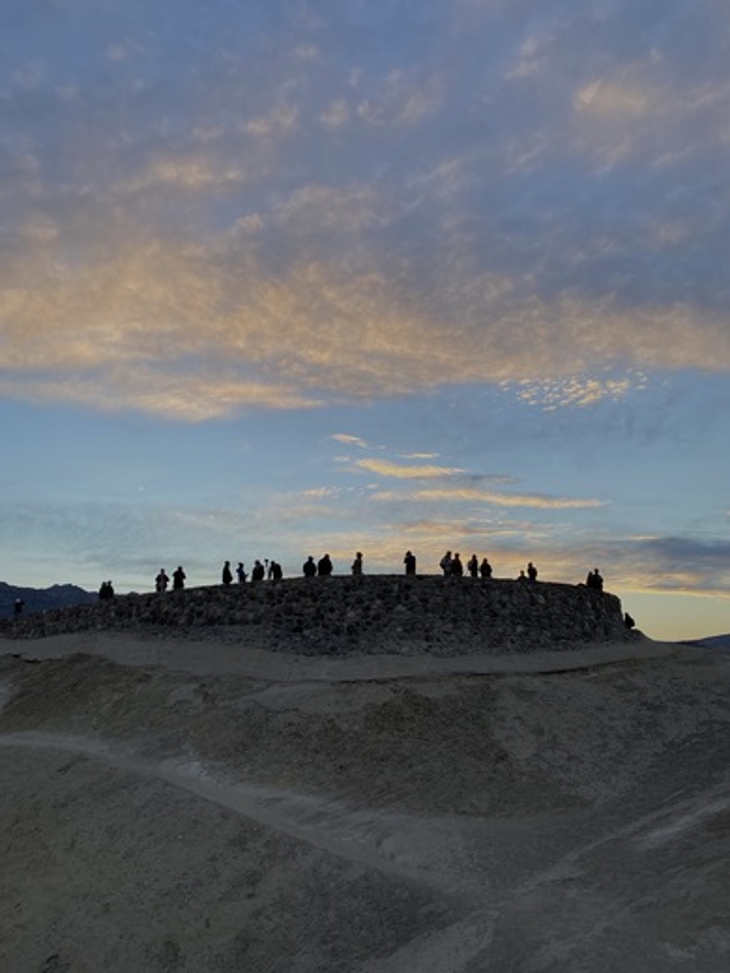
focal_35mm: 26
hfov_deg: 53.1
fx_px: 731
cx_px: 365
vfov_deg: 67.3
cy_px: 486
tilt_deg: +15.6
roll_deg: +0.6
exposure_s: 1/747
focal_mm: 4.25
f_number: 1.8
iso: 32
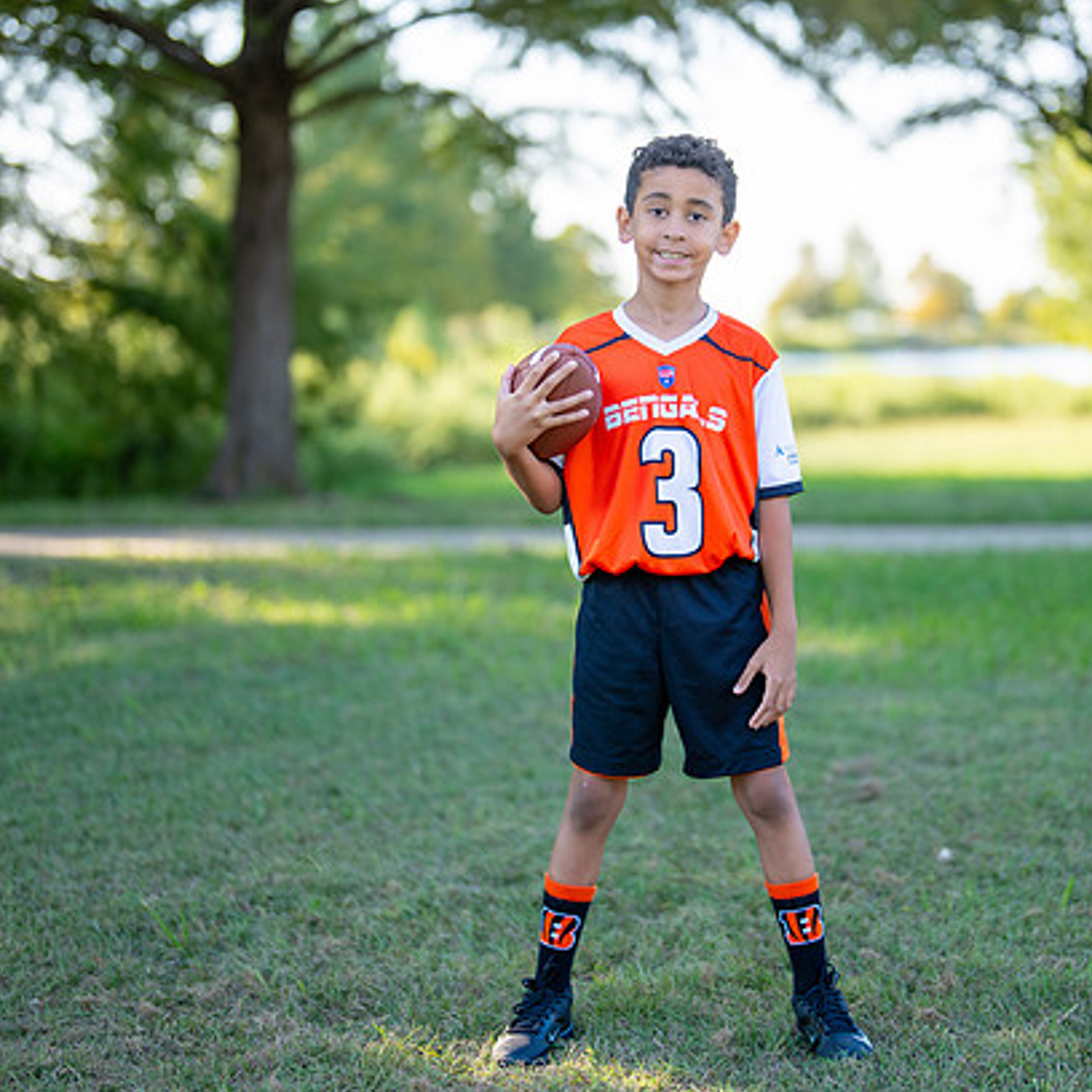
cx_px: 681
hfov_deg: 23.3
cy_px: 494
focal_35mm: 74
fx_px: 2641
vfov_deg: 23.4
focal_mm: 50
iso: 100
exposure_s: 1/1600
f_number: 1.2
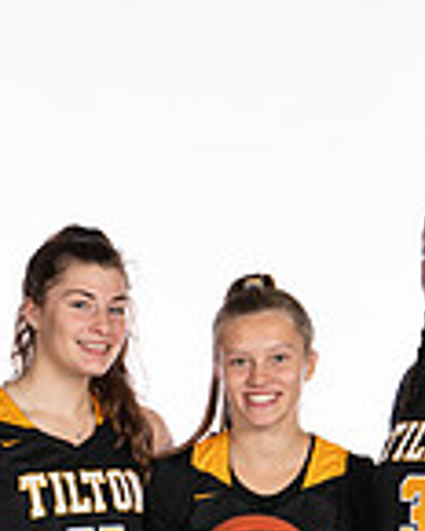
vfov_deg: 5.6
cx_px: 297
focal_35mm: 341
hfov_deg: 4.5
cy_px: 692
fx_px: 5362
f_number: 5.6
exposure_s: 1/100
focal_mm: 78
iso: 100
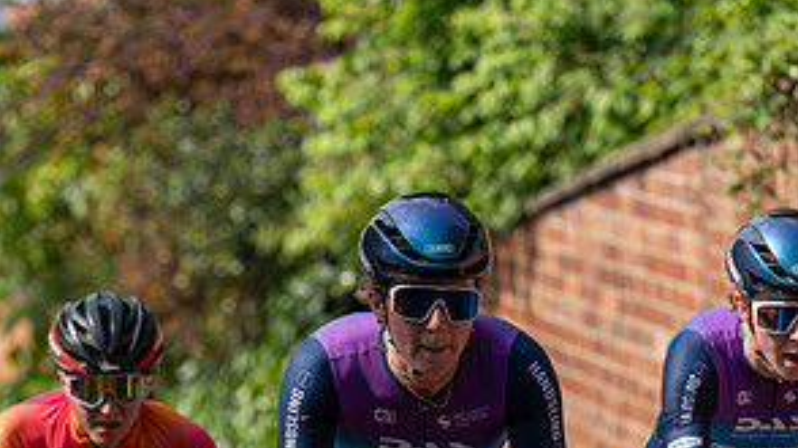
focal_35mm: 266
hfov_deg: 8.1
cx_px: 404
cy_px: 538
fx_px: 5625
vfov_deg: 4.5
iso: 200
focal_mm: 166
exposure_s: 1/1000
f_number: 4.5
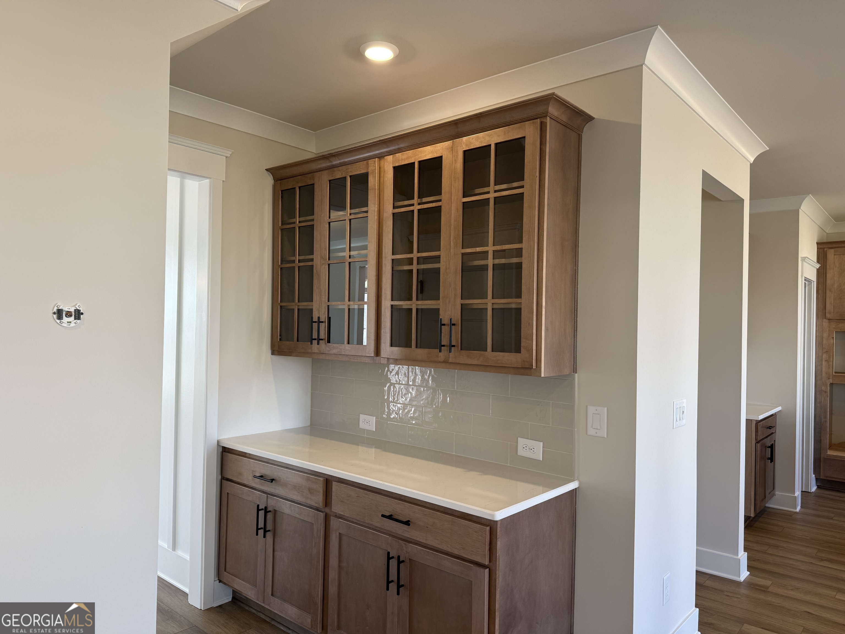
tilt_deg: +1.2
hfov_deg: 71.6
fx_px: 586
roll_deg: -1.2
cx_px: 422
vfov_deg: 56.8
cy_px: 317
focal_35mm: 24
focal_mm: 6.76
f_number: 1.78
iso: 100
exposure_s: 1/120
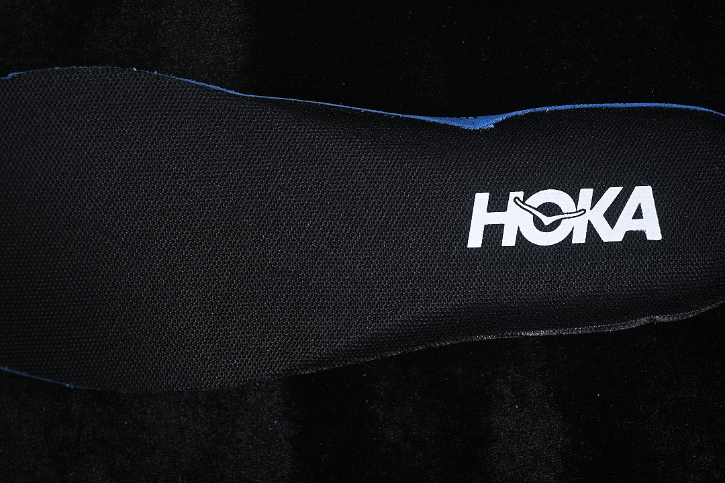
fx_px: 1510
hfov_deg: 27.0
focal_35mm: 75
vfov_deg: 18.2
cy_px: 242
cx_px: 362
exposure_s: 1/60
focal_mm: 50
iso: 160
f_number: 6.3
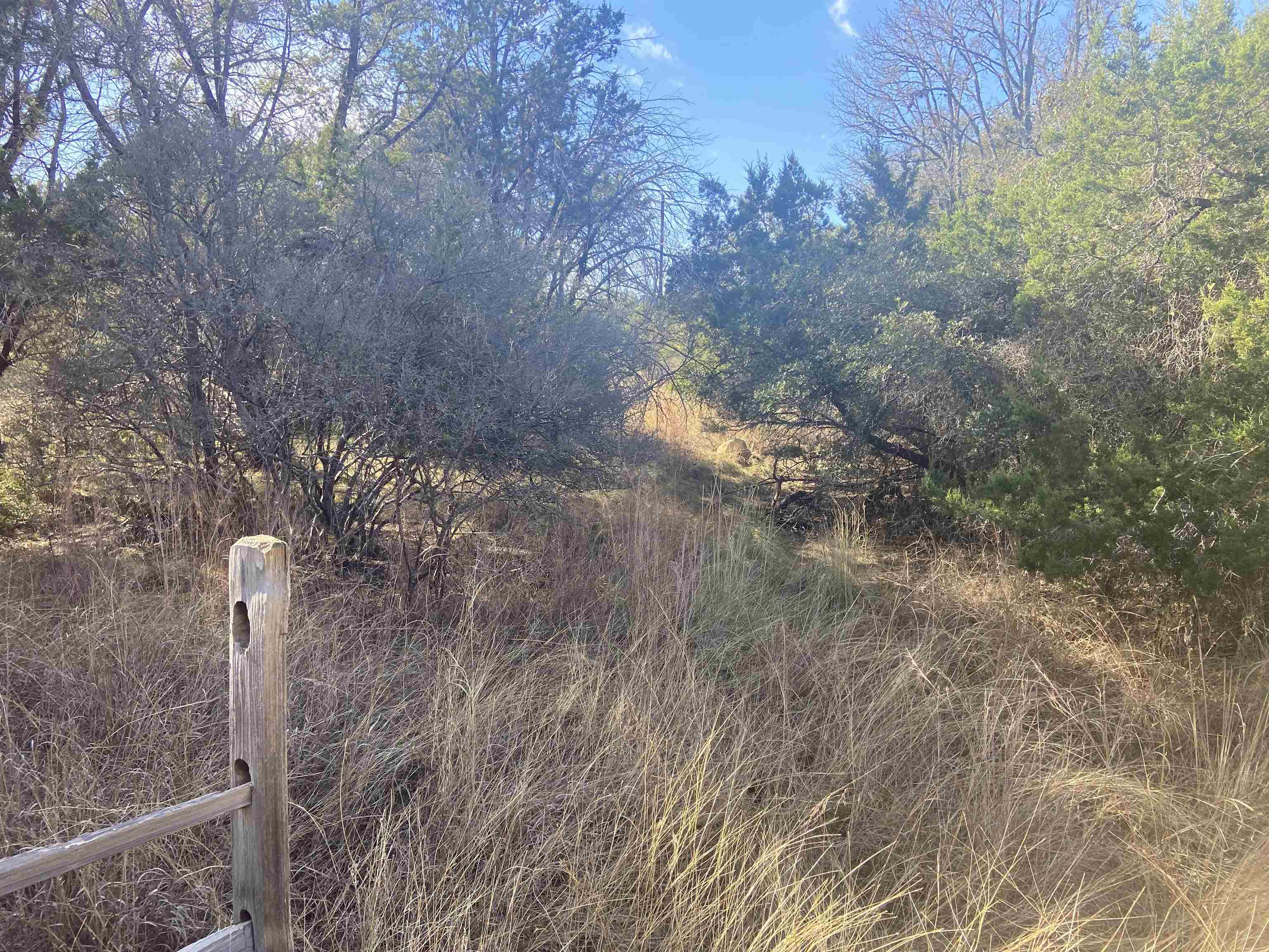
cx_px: 634
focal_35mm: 26
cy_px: 476
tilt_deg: -6.1
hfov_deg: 67.3
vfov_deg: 53.1
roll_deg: +0.1
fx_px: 953
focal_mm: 4.25
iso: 32
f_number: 1.8
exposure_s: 1/338
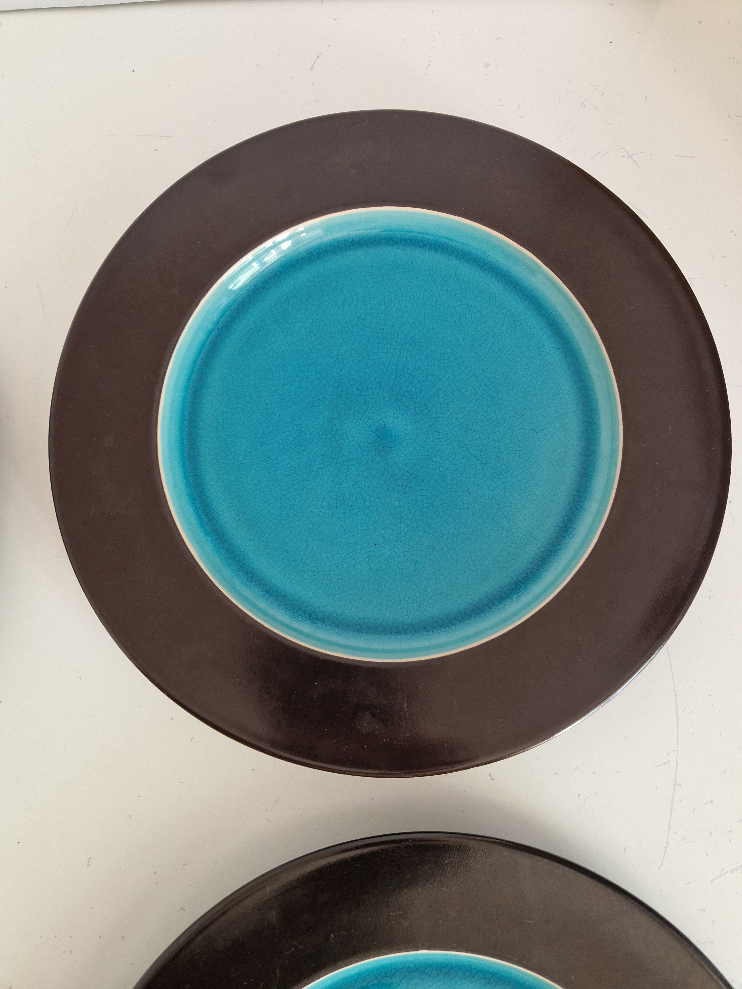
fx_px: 657
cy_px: 494
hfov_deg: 58.9
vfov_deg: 73.9
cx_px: 371
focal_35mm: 23
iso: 50
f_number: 1.8
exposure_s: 1/100
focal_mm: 5.4
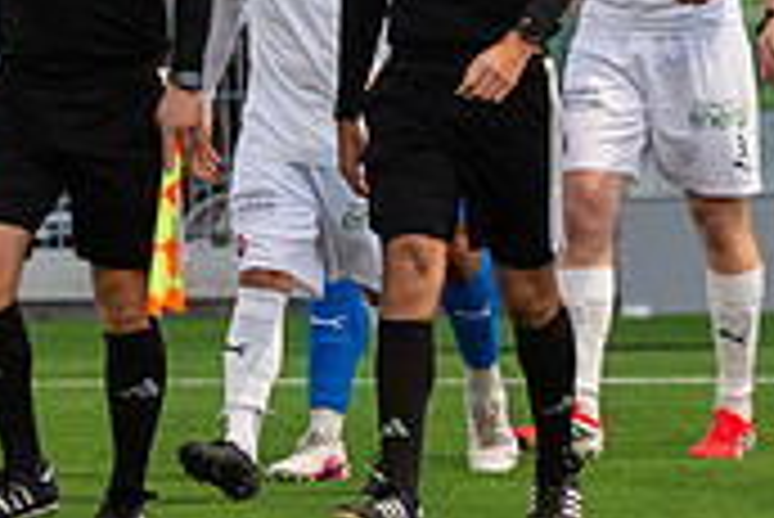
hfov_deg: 2.2
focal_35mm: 945
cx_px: 441
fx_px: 20334
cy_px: 85
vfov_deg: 1.5
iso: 6400
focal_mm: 200
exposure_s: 1/800
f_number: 3.2
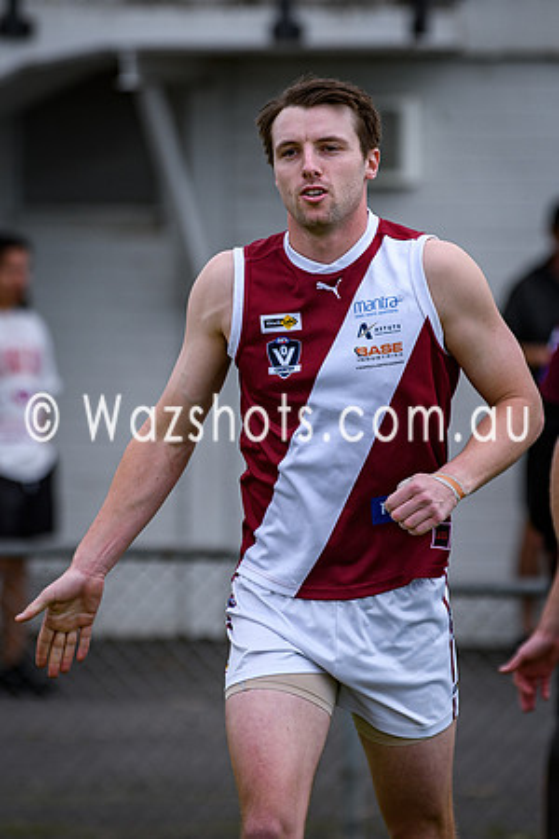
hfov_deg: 3.4
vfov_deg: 5.1
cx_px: 255
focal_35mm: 402
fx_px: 9363
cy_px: 398
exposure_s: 1/1600
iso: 200
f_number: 2.8
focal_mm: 170
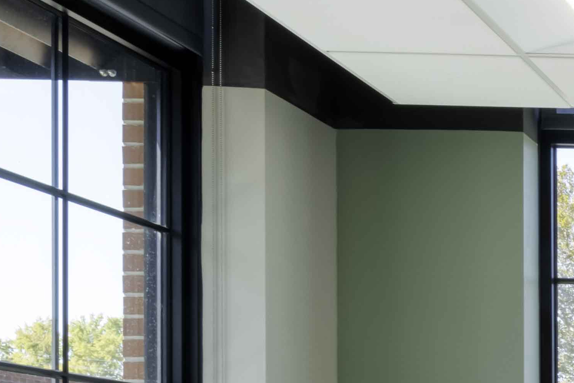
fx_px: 1674
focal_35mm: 105
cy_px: 588
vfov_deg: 12.4
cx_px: 1083
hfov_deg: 16.0
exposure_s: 1/15
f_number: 14
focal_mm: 19
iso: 200
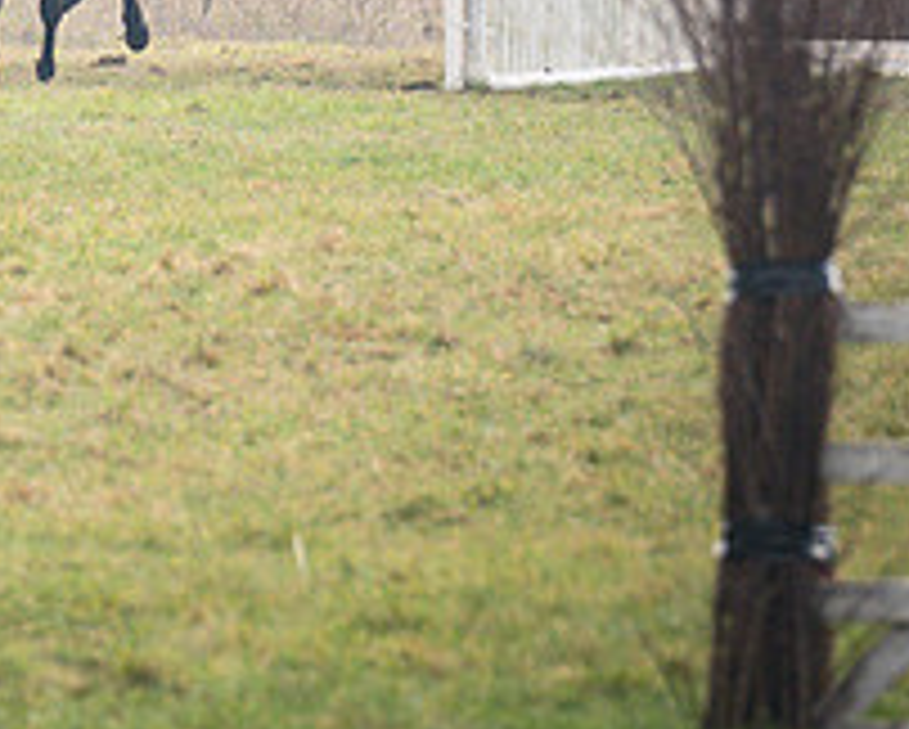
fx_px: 33742
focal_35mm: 1253
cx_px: -697
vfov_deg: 1.2
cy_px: -57
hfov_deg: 1.5
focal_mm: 200
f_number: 5
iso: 320
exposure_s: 1/1000
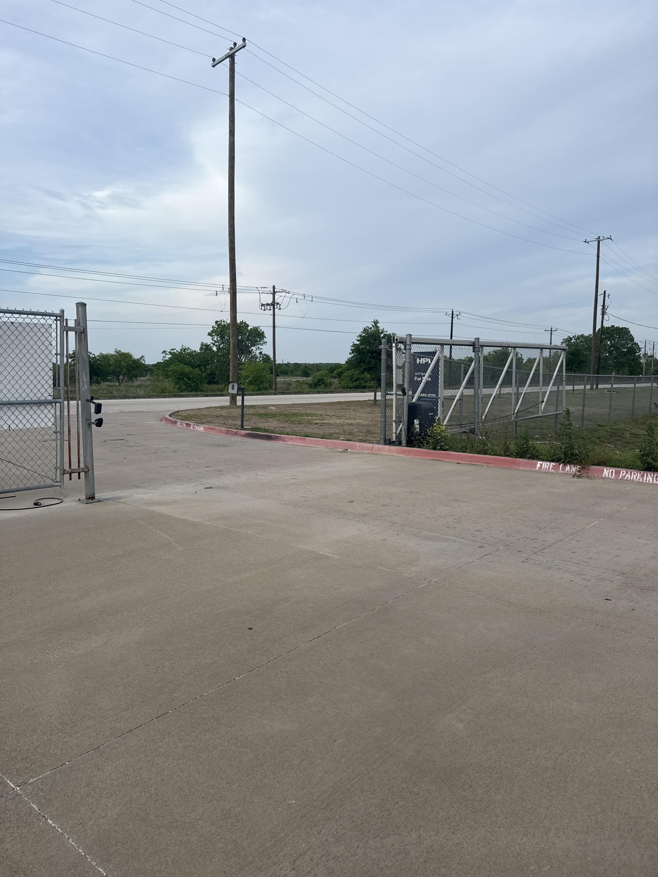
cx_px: 329
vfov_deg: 71.6
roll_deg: +1.3
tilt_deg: -1.9
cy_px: 438
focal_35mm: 24
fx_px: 608
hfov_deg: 56.8
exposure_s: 1/2299
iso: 80
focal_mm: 6.76
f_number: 1.78
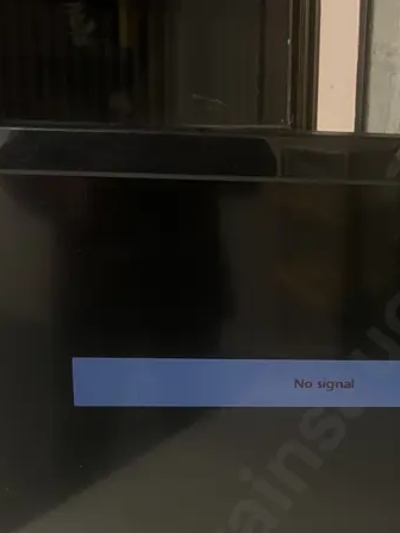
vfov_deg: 29.5
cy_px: 440
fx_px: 986
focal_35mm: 64
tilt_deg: -16.3
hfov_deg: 22.7
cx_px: 312
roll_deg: -2.1
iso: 400
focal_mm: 3.99
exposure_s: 1/33
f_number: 1.8
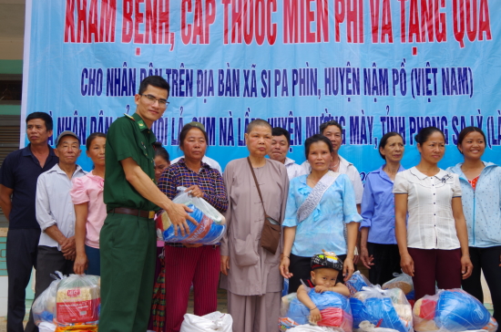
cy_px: 166
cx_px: 250
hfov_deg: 46.5
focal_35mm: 42
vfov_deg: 31.7
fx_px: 583
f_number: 6.3
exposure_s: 1/100
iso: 100
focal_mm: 28
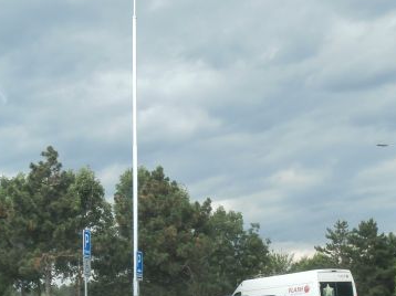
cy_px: 230
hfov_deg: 28.6
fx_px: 777
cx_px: 181
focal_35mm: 68
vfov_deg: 21.4
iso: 100
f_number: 3.9
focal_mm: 6.67
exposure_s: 1/250
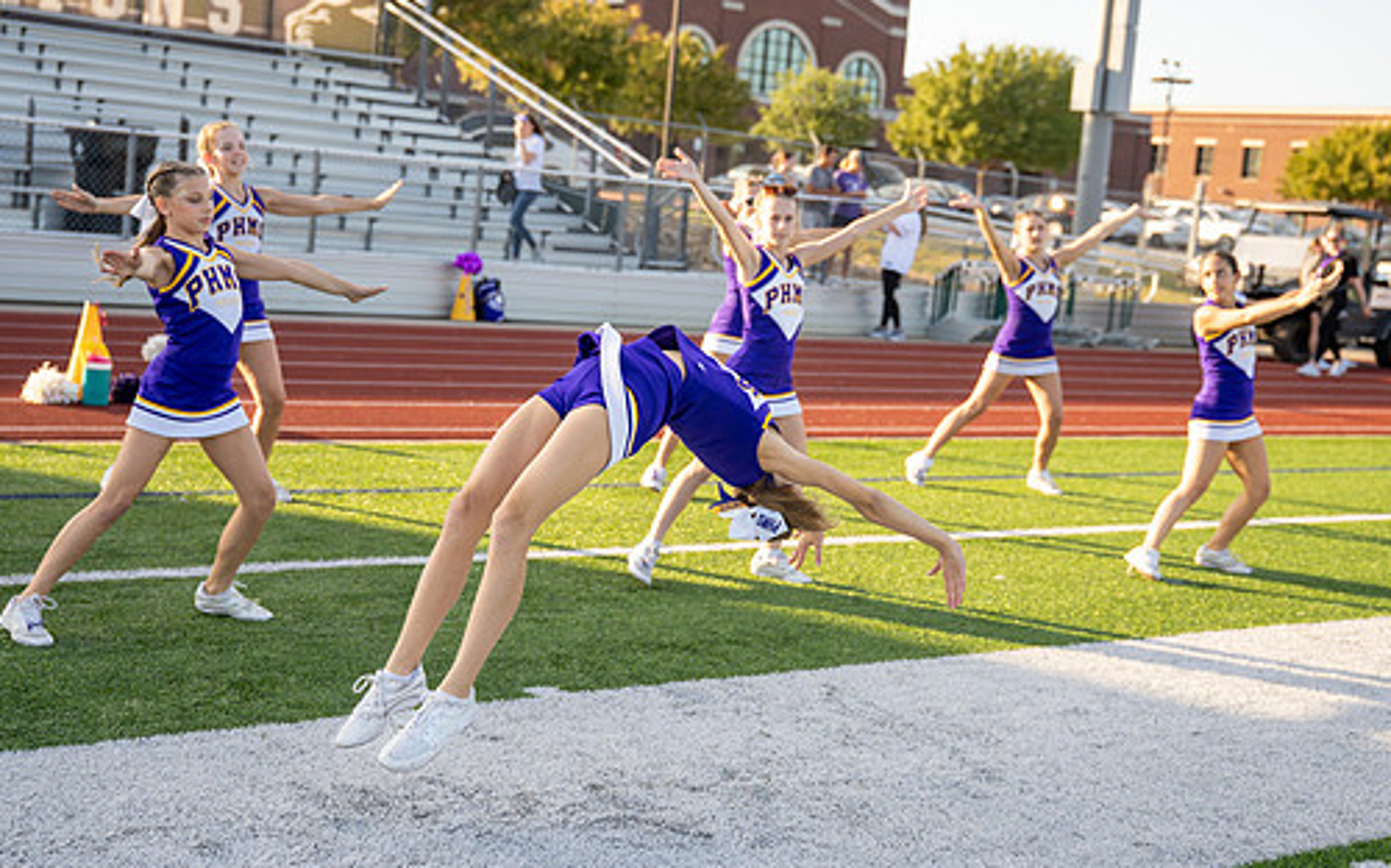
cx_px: 710
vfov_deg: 26.3
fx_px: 1857
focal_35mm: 49
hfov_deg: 41.1
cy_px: 399
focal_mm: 35
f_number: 2.8
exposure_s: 1/2000
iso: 250
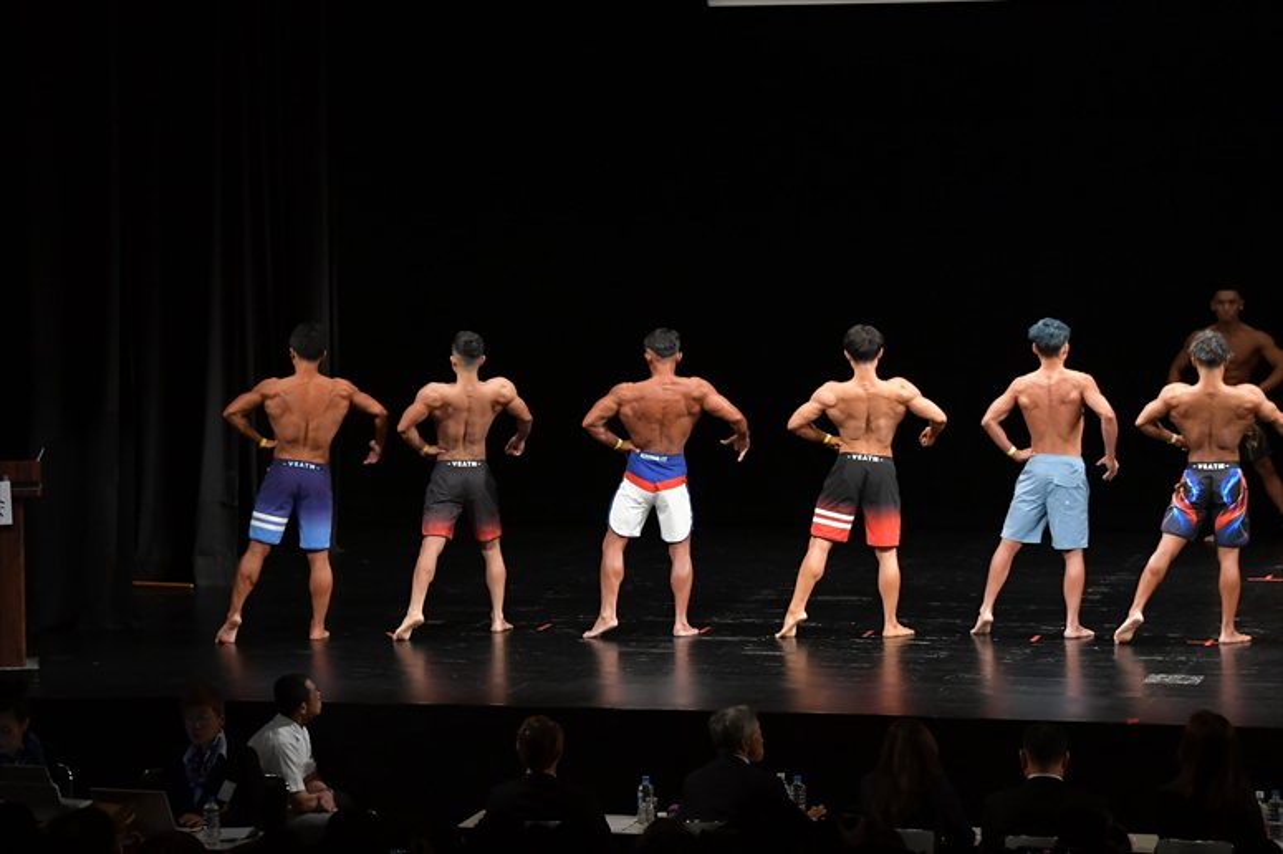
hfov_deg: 16.7
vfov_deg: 11.1
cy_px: 427
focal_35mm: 123
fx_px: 4382
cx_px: 642
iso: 3200
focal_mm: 82
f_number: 5.6
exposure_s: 1/400
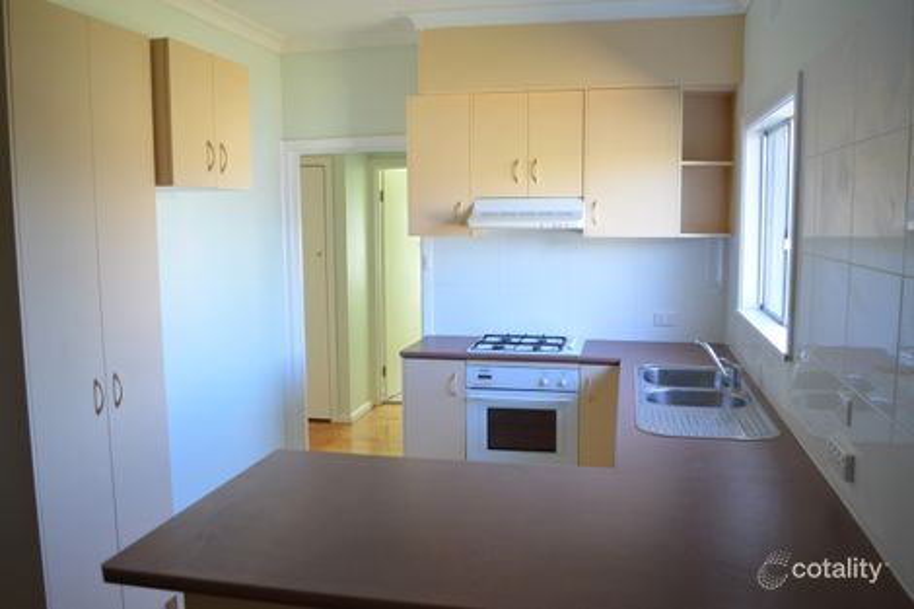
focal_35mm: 30
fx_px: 761
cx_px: 457
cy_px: 304
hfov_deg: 61.9
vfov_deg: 43.6
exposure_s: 1/60
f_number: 4
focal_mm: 20
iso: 450
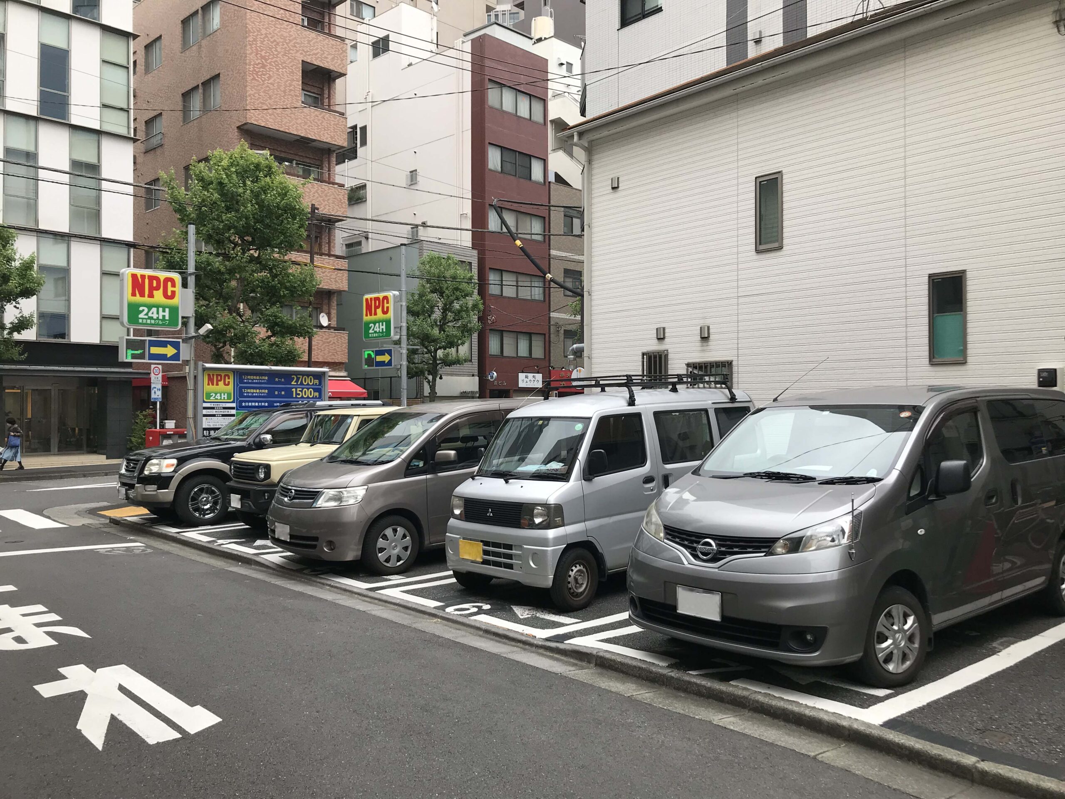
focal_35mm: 28
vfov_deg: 49.7
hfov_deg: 63.4
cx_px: 532
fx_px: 861
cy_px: 400
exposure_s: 1/491
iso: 20
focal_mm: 3.99
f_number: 1.8
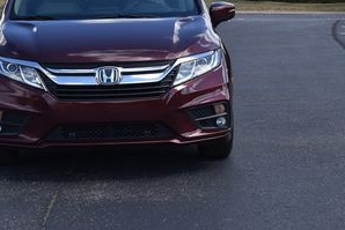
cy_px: -3
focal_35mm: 103
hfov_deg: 19.7
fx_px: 988
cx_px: 113
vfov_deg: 13.1
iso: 125
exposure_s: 1/250
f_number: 8
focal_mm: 32
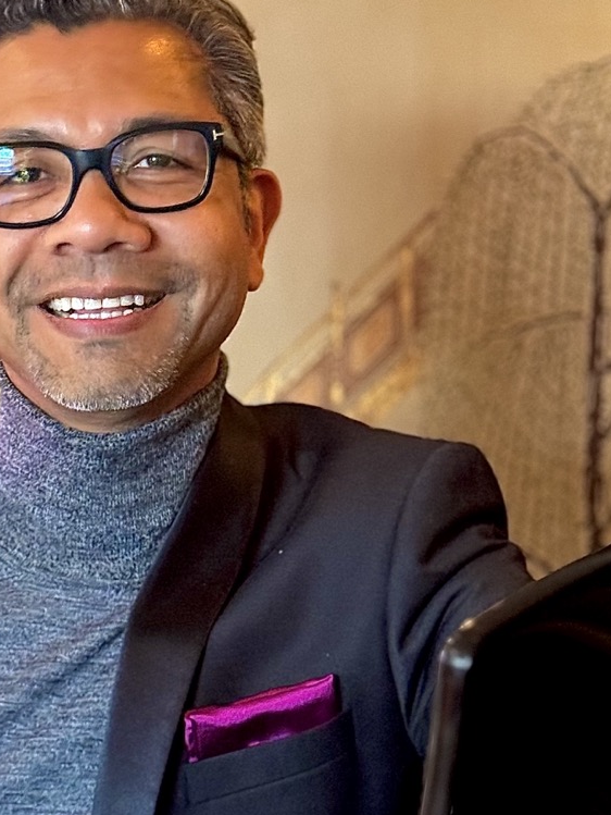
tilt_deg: -9.1
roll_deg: +0.4
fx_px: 1929
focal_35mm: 82
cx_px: 112
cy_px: 479
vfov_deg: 23.8
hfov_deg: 17.8
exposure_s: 1/20
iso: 800
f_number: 1.78
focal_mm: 6.86
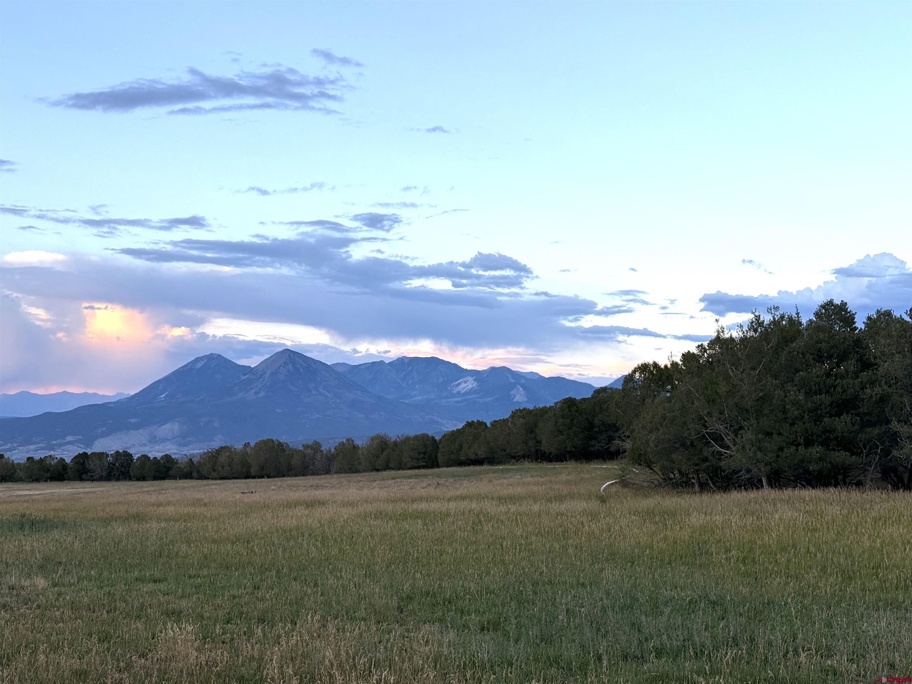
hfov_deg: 39.7
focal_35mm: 48
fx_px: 1265
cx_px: 456
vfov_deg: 30.3
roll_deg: -0.4
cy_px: 342
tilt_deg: +4.3
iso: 64
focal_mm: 6.76
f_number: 1.78
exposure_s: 1/400
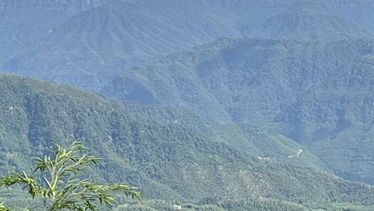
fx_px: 1111
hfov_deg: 18.2
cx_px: 434
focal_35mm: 112
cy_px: 163
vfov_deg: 10.8
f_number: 1.78
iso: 80
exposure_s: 1/3717
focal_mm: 6.86
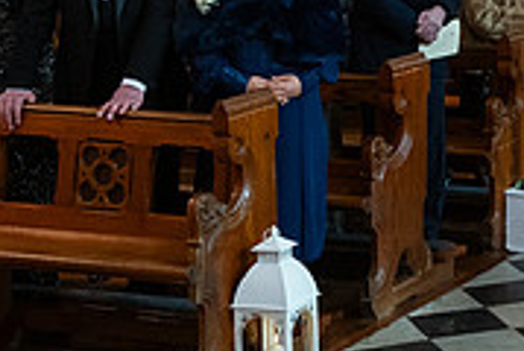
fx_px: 1604
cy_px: -4
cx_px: 741
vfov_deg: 12.3
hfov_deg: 17.1
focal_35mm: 110
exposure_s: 1/160
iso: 1250
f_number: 3.5
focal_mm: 34
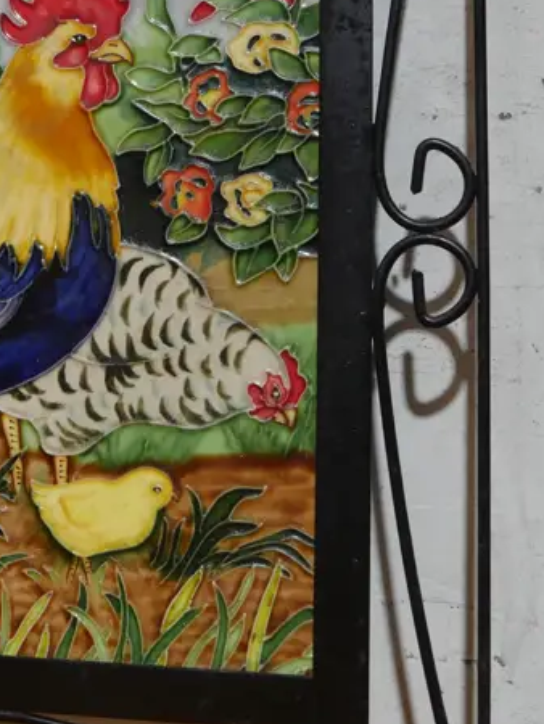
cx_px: -10
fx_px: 1905
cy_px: 156
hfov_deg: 15.9
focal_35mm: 91
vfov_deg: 21.3
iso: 640
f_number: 5
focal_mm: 20
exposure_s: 1/60
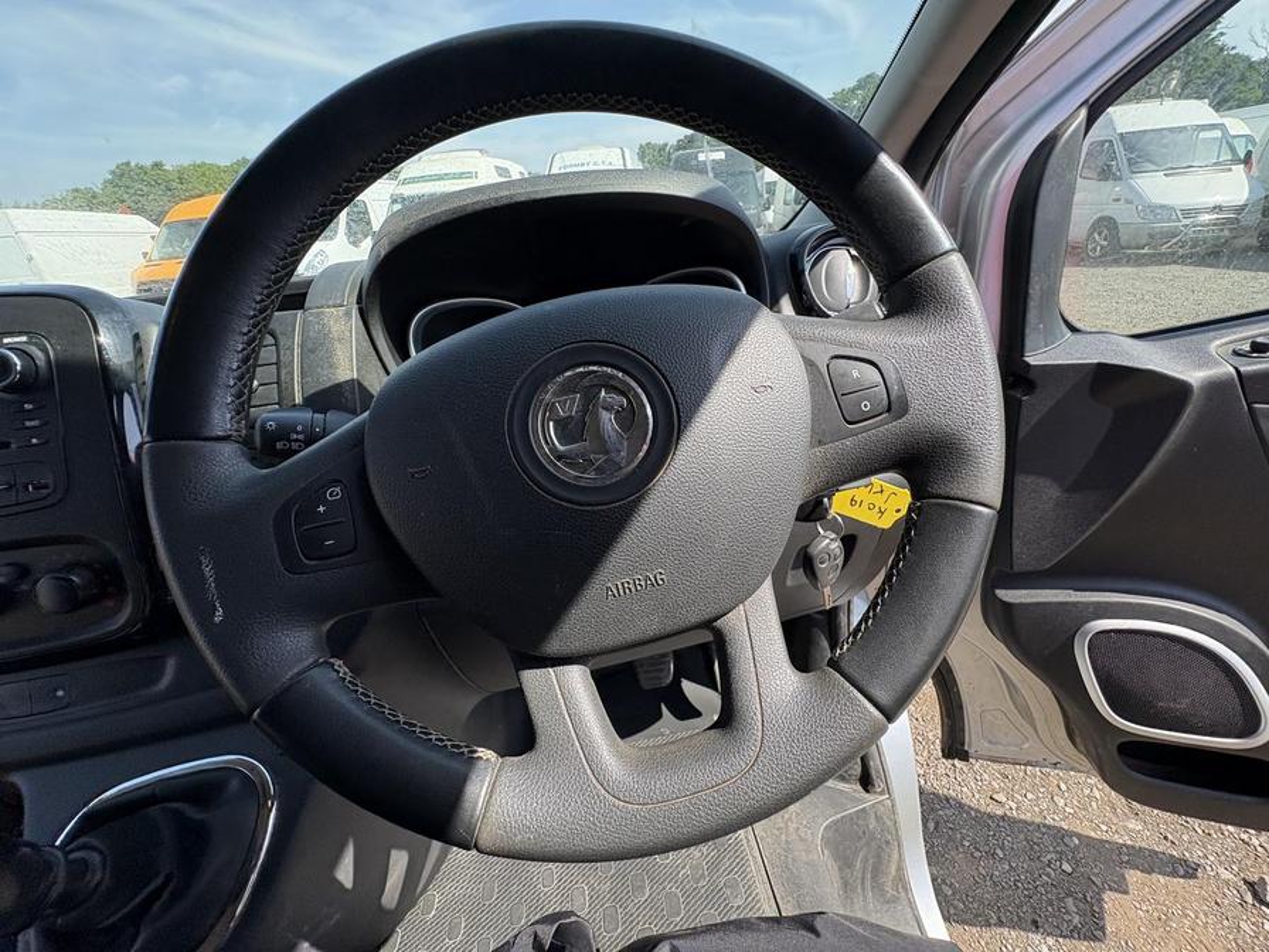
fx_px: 513
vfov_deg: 85.7
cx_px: 634
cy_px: 476
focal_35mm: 14
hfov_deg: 102.1
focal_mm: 2.22
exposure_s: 1/512
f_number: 2.2
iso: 64
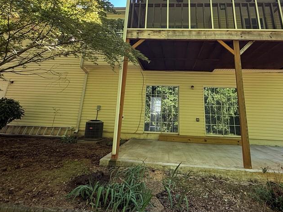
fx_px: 188
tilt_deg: +19.2
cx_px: 158
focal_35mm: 23
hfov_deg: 73.7
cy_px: 54
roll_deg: -2.0
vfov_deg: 56.1
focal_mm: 2.22
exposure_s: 1/154
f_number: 2.2
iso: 64
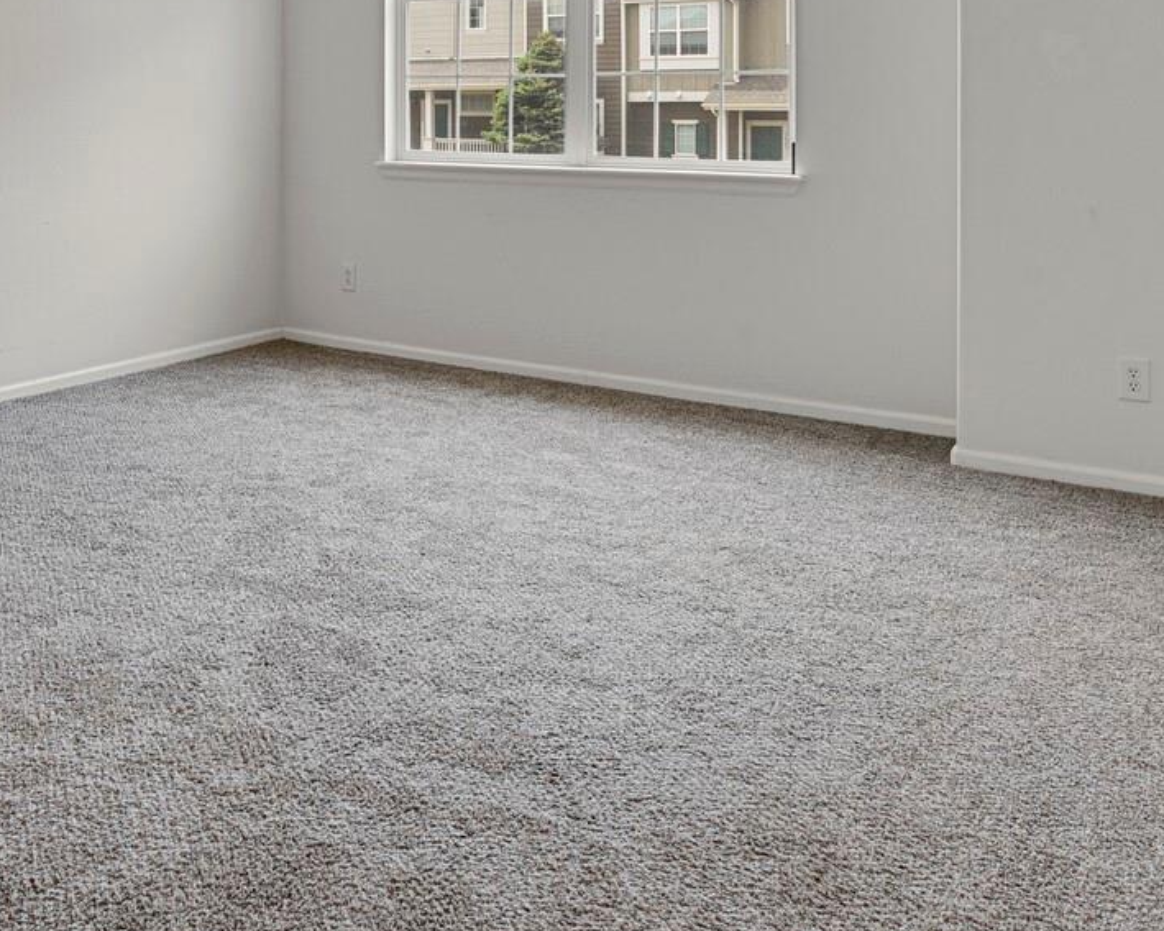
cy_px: 90
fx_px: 1240
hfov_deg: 48.4
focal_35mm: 36
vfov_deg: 38.3
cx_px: 298
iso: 250
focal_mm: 17
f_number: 8
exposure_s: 1/2.5
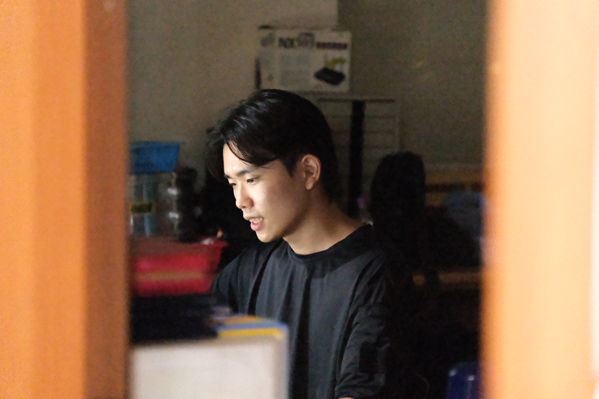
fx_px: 1747
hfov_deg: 19.5
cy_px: 200
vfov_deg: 13.0
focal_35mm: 105
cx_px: 300
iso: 51200
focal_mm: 70
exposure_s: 1/180
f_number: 2.8
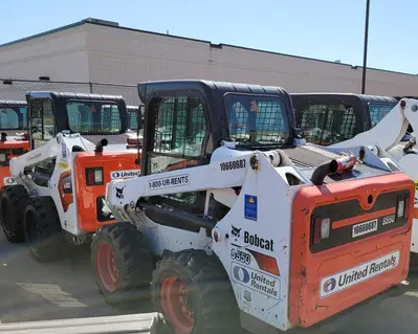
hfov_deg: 51.1
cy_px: 208
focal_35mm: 35
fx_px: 433
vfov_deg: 41.9
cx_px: 258
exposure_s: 1/2140
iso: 40
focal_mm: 5.4
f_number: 1.8
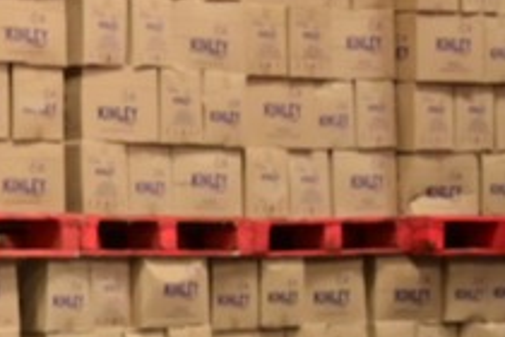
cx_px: -873
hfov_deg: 7.5
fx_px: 3476
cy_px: 193
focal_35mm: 248
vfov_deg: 5.5
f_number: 4.5
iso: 2000
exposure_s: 1/40
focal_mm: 32.5
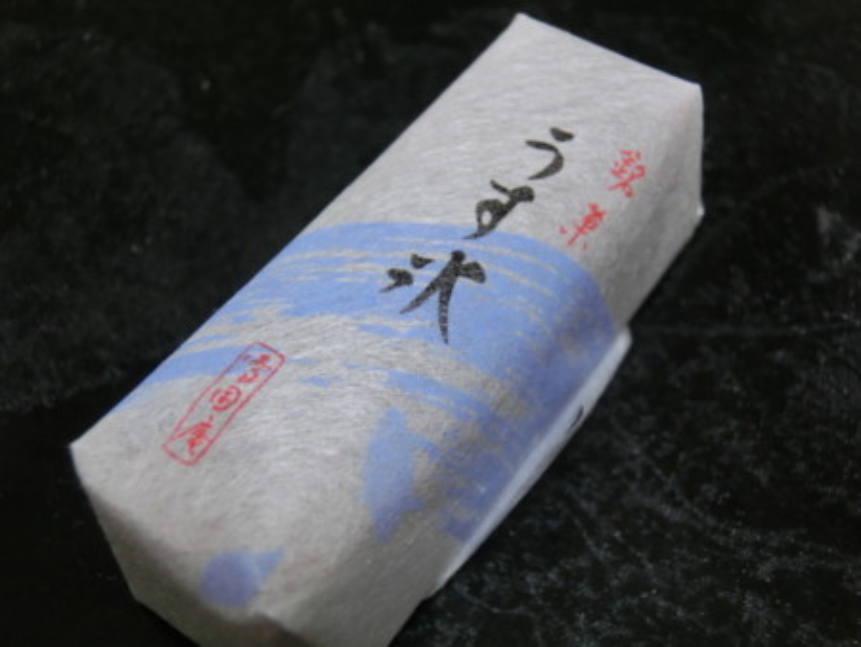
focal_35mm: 40
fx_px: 995
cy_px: 324
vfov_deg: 36.0
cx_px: 430
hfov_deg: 46.8
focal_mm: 7.15
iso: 400
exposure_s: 1/25
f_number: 4
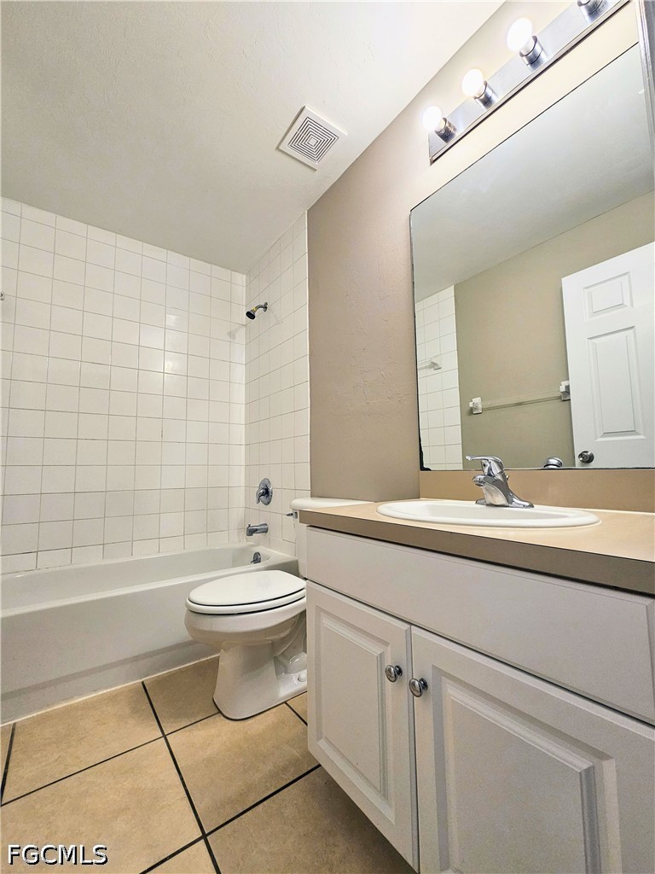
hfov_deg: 89.9
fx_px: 328
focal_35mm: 13
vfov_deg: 106.2
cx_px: 328
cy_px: 437
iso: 80
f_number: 2.2
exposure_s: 1/120
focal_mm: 2.2
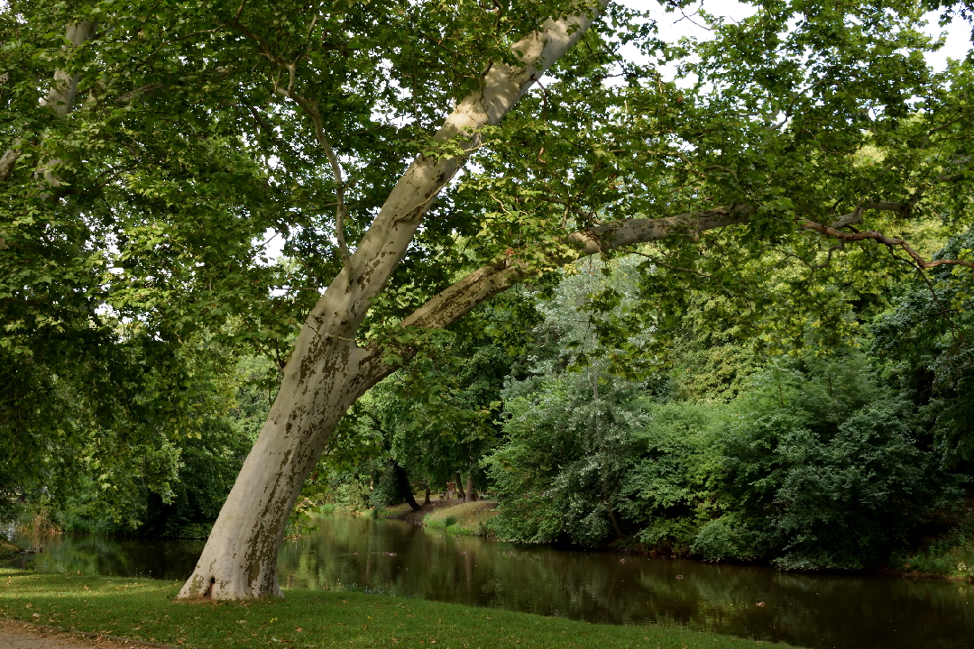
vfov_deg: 34.2
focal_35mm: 39
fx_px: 1055
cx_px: 487
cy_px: 324
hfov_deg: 49.6
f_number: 8
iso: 800
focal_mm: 26
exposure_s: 1/160
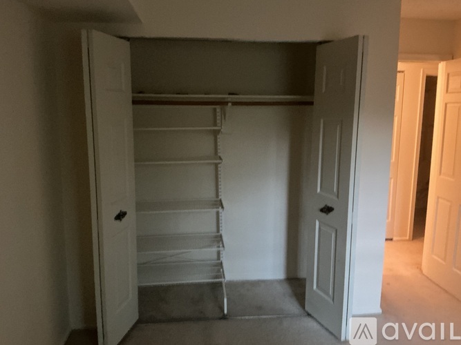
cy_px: 172
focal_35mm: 29
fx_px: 386
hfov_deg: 61.7
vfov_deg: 48.2
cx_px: 230
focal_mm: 3
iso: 500
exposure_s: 1/25
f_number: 1.8
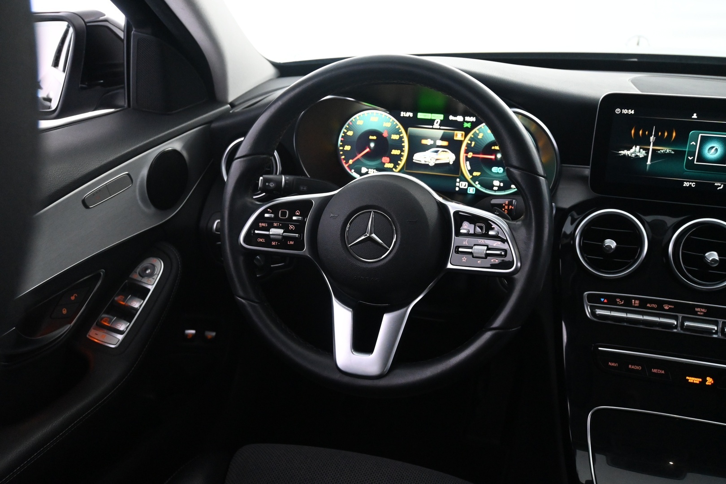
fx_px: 696
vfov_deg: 38.4
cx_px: 363
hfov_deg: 55.1
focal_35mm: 34
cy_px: 242
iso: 4000
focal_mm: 23
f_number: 4.2
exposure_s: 1/60
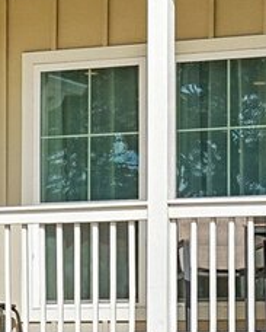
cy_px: 31
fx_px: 2288
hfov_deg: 6.5
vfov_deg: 8.3
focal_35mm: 233
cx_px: -201
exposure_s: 1/800
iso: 200
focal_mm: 35
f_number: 8
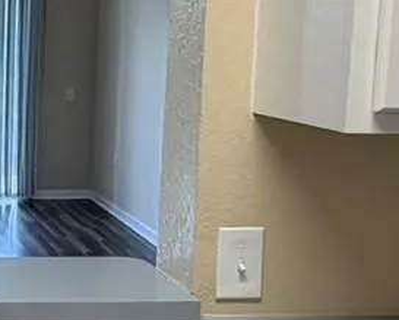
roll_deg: -0.5
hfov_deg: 21.4
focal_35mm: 80
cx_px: -127
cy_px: 151
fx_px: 946
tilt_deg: -7.6
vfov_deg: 19.2
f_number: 2.2
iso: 160
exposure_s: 1/120
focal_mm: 2.22
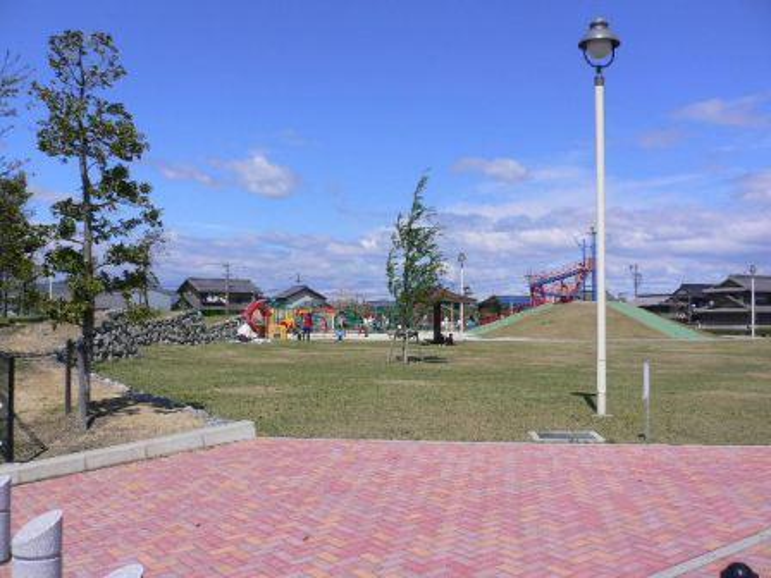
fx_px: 780
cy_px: 289
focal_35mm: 35
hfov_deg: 52.6
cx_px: 386
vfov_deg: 40.7
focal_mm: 5.8
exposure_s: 1/500
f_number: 5.6
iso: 80
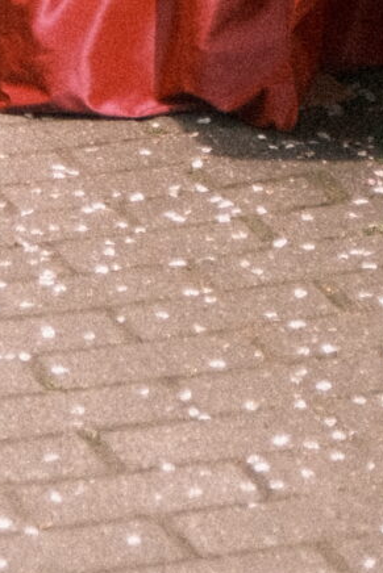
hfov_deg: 5.2
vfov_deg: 7.0
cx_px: 576
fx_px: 4209
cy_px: -1093
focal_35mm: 264
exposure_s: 1/4000
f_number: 3.6
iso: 500
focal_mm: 30.2
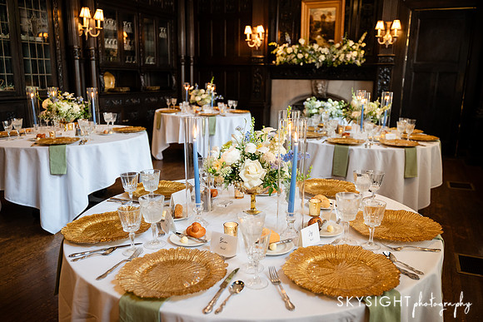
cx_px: 242
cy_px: 161
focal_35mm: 28
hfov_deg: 65.0
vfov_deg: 46.0
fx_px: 379
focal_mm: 28
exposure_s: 1/125
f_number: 2.8
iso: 1250
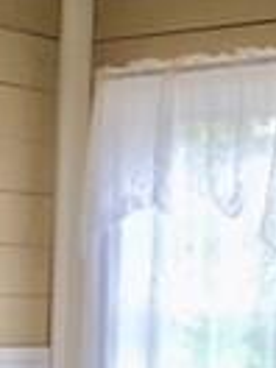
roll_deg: -2.1
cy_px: 572
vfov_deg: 13.1
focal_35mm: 141
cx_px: 20
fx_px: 1499
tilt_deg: -8.4
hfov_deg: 10.5
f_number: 2.2
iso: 32
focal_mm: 4.15
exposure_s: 1/30
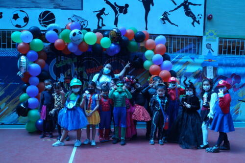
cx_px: 122
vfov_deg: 39.9
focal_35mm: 33
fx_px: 224
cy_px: 82
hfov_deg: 57.2
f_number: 8
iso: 200
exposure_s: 1/60
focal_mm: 22
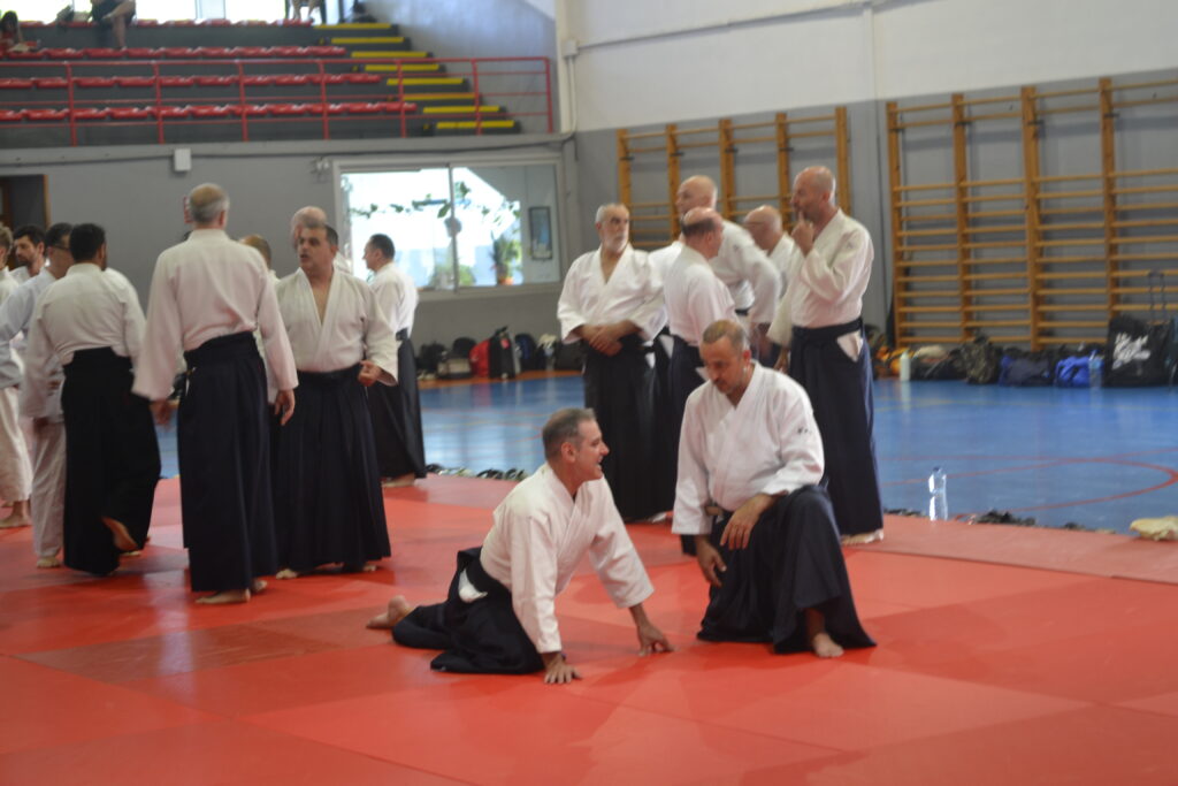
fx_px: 2700
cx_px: 589
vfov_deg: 16.6
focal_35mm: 82
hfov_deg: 24.6
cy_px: 393
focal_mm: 55
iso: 400
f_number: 5.6
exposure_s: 1/15
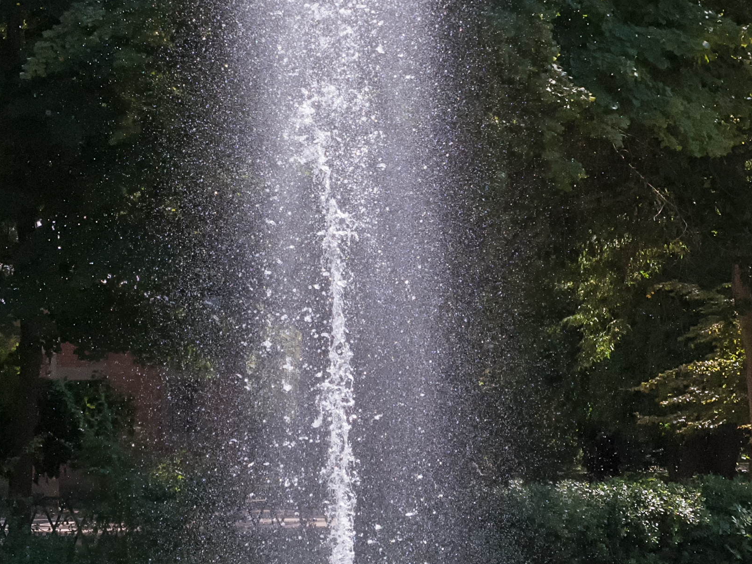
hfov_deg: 9.2
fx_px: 4671
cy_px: -75
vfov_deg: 6.9
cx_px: 485
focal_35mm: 215
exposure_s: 1/2000
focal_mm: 45
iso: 1100
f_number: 8
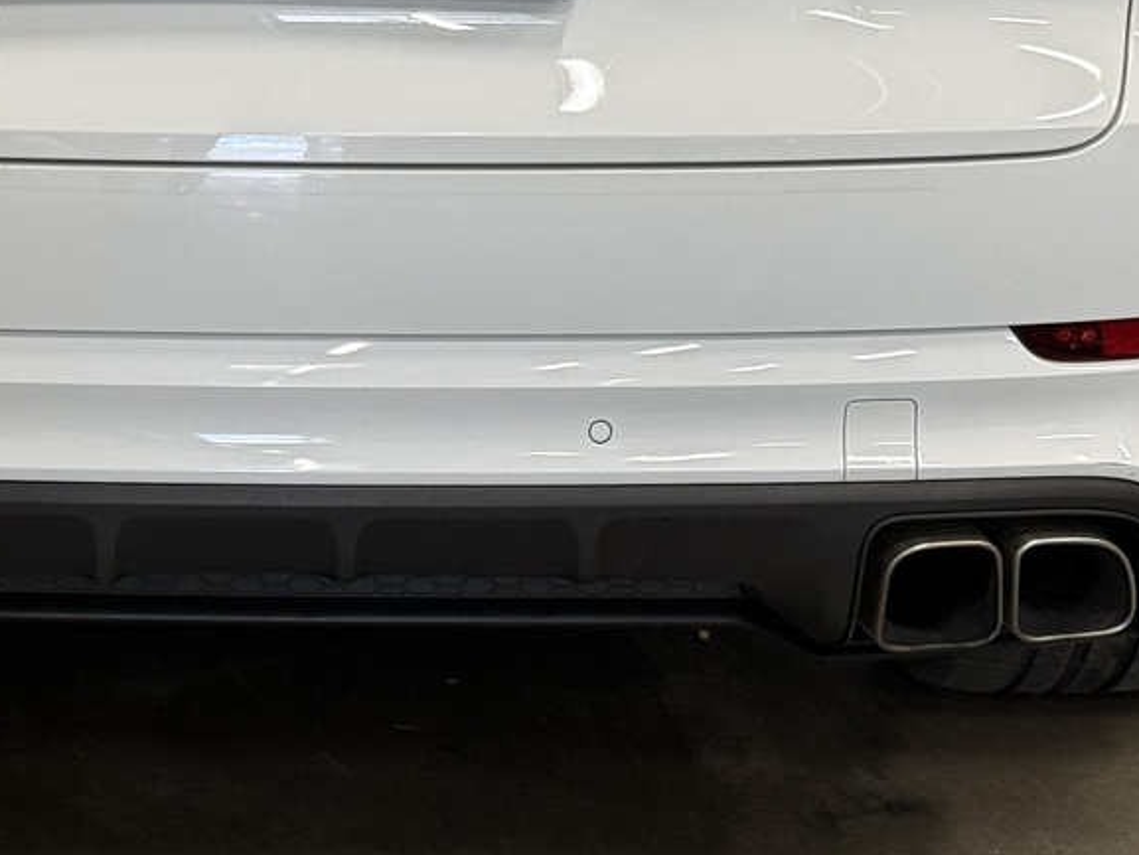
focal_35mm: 133
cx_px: 184
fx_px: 4377
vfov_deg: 11.0
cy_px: -57
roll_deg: -1.4
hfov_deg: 14.7
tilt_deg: -9.3
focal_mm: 6.76
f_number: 1.78
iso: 50
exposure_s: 1/50
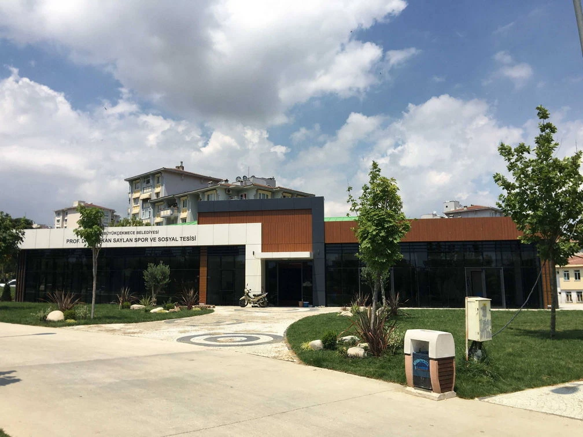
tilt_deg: +11.2
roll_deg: -0.2
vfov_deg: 48.2
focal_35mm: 29
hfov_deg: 61.7
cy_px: 218
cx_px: 292
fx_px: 488
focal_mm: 4.15
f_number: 2.2
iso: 25
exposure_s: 1/2564
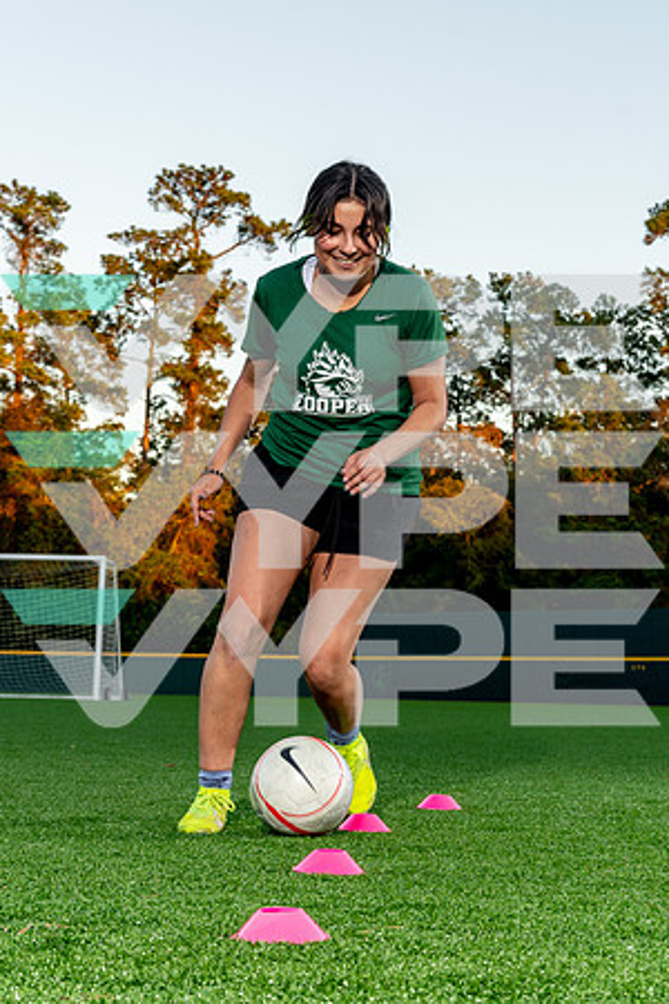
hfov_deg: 19.3
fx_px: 1965
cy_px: 502
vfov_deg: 28.6
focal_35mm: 71
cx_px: 352
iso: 400
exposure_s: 1/125
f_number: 6.3
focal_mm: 47
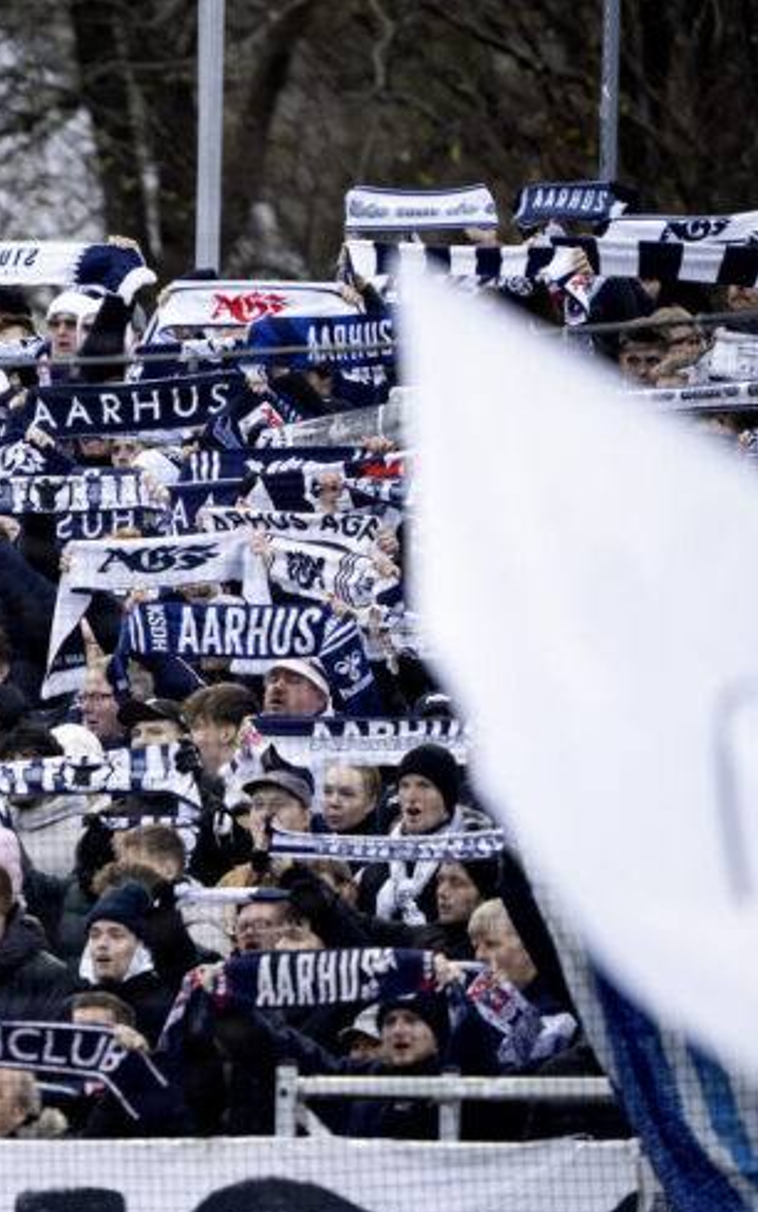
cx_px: -213
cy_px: 646
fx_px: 28202
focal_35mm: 854
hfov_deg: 1.5
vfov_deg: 2.5
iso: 1000
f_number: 2.8
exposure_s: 1/800
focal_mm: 400
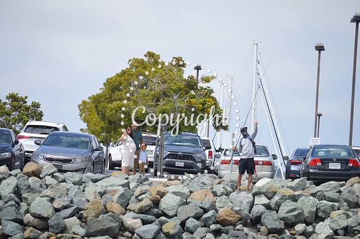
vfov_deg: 6.8
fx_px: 2024
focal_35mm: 202
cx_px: 180
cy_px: 120
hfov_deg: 10.2
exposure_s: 1/500
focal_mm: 135
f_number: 5.6
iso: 125
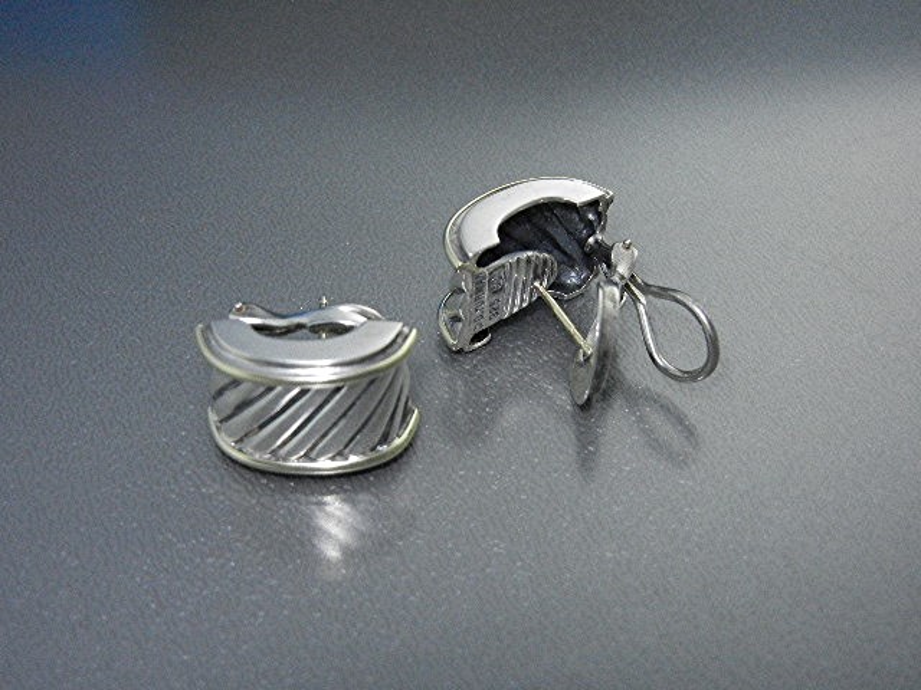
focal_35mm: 45
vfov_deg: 32.2
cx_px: 460
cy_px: 345
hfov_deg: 42.1
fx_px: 1197
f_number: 7.6
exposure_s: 1/30
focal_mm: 8.1
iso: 800
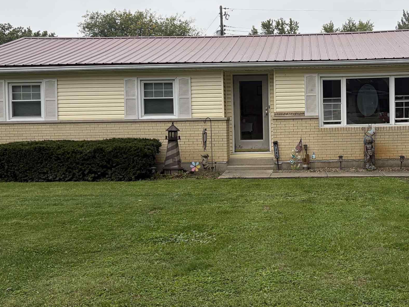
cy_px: 142
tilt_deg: -1.3
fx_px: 603
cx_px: 279
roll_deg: +2.5
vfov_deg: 28.6
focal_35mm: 51
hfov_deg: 37.0
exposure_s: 1/873
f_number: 1.6
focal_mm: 5.96
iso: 50
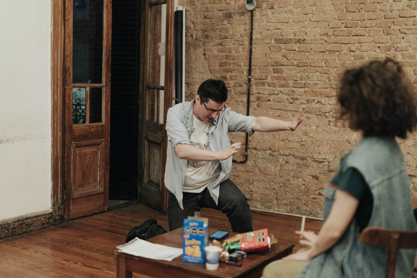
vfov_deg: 27.0
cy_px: 139
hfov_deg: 39.6
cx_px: 208
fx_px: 579
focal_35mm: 50
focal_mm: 50
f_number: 1.4
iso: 3200
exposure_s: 1/200
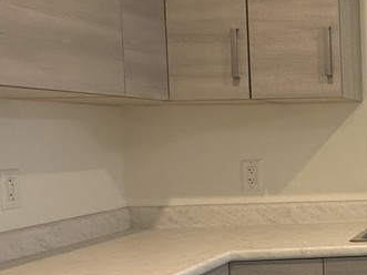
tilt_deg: -3.7
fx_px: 689
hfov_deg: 23.5
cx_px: 559
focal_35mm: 65
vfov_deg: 22.5
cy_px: 162
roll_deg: +1.1
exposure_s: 1/60
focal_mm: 2.22
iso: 160
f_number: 2.2
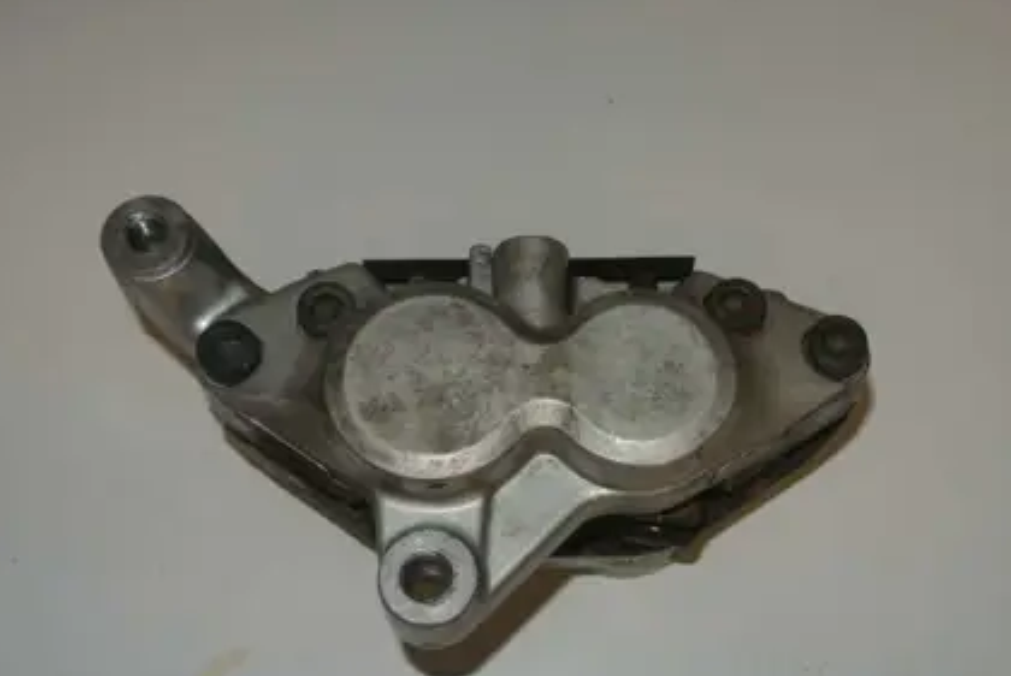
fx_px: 1406
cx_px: 561
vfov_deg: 27.0
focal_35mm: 50
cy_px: 392
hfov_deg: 39.5
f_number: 4
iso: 200
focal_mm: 14.5
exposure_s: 1/60
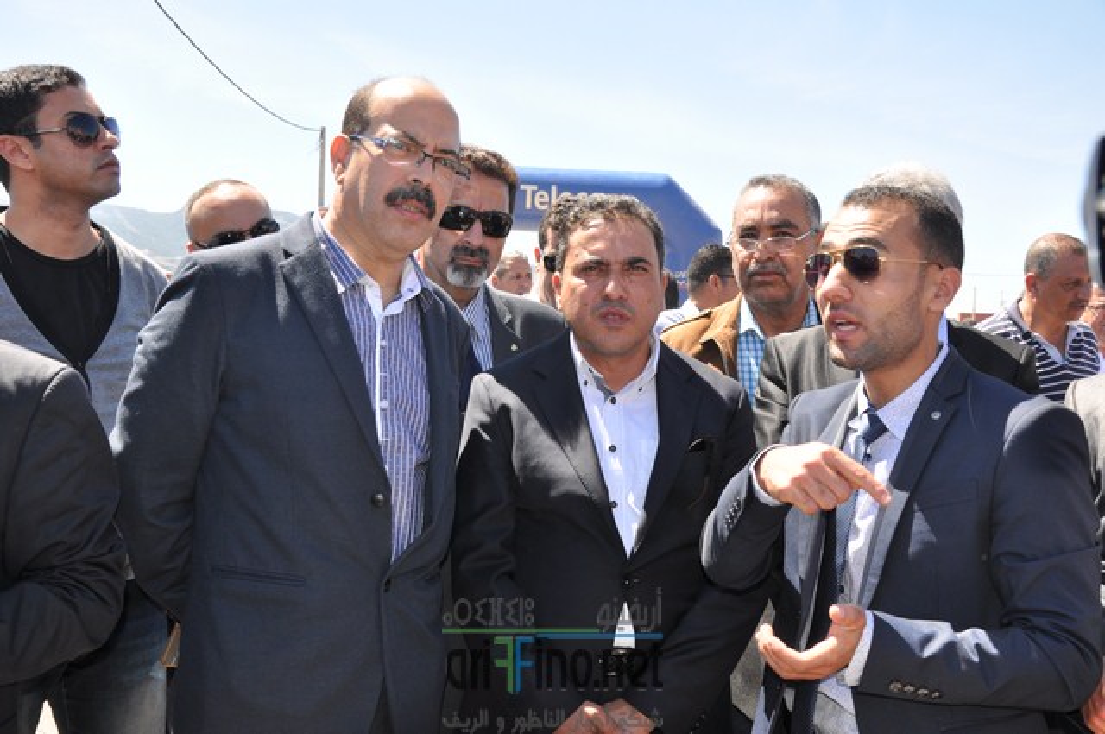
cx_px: 552
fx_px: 1196
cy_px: 367
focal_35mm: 39
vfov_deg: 34.1
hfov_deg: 49.6
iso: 200
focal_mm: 26
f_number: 7.1
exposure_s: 1/200
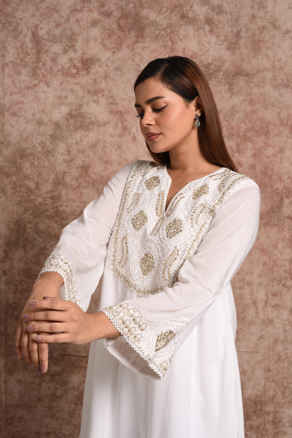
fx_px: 608
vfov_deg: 39.6
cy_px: 219
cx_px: 146
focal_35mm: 50
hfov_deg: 27.0
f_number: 11
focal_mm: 50
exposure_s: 1/125
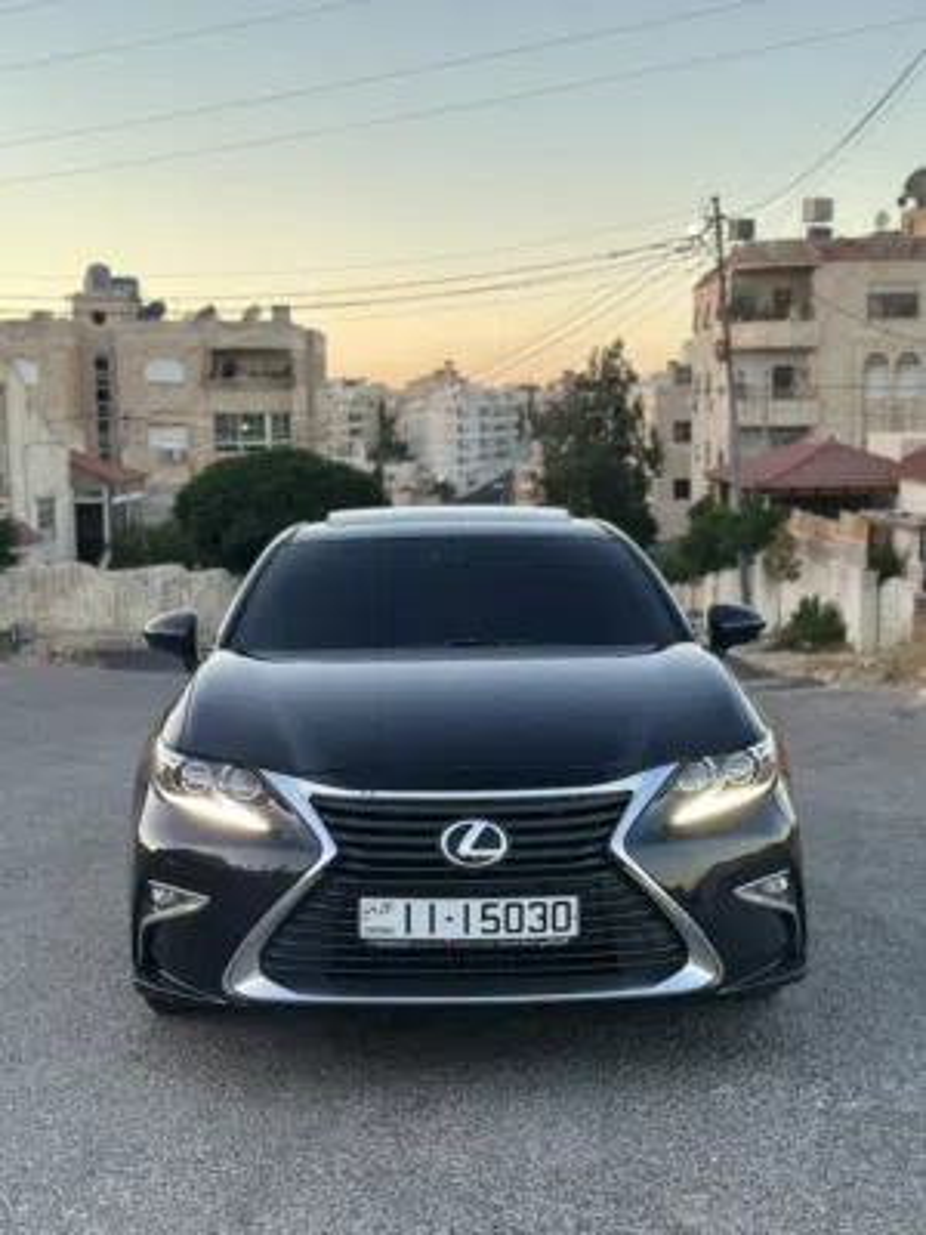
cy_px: 618
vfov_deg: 39.7
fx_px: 1712
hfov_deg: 30.3
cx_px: 463
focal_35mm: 48
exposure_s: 1/201
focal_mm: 6.86
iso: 80
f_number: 1.78
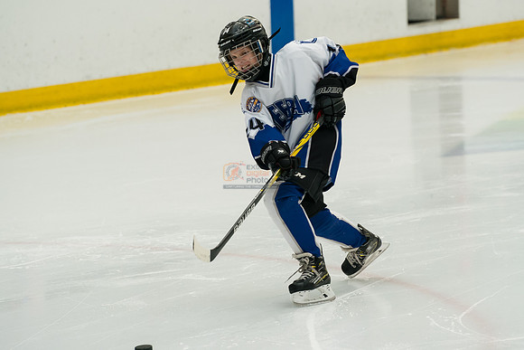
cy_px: 155
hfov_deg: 8.2
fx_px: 3652
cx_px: 292
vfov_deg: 5.5
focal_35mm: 251
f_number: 3.5
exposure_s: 1/1600
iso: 1600
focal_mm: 150
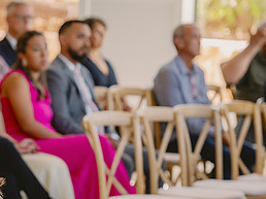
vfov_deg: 5.6
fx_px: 2027
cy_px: 167
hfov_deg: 7.5
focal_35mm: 264
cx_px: 4
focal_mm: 122
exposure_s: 1/200
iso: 640
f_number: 2.8
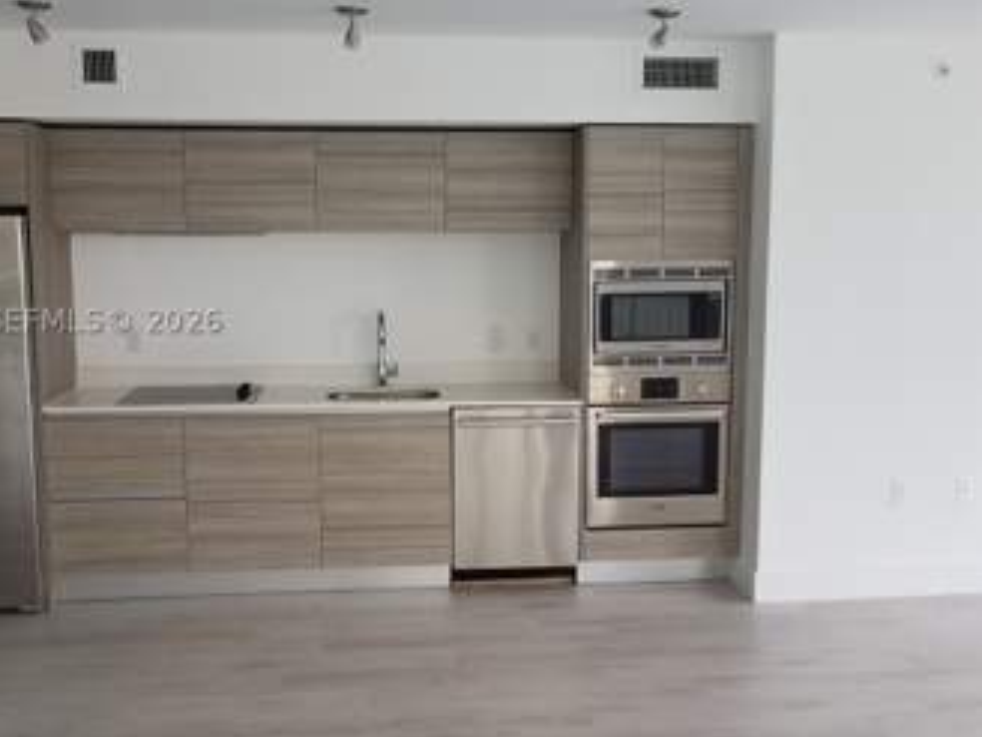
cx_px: 497
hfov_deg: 49.0
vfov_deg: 37.7
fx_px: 1078
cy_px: 321
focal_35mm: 38
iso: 64
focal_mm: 4.2
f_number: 1.7
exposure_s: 1/120
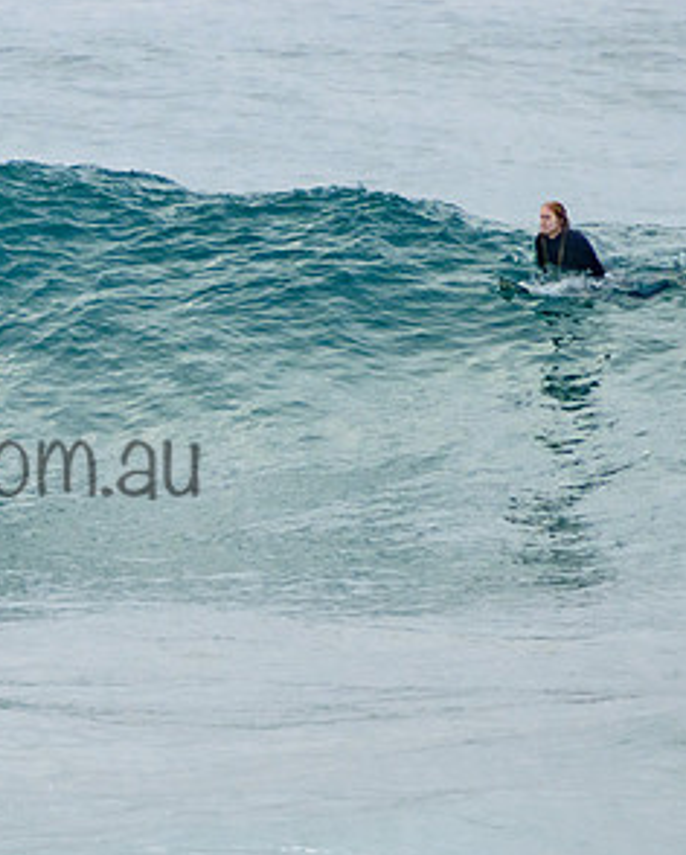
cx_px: -339
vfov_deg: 1.9
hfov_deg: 1.5
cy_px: 387
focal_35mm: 1016
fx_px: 25731
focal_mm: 400
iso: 500
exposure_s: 1/1250
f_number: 5.6
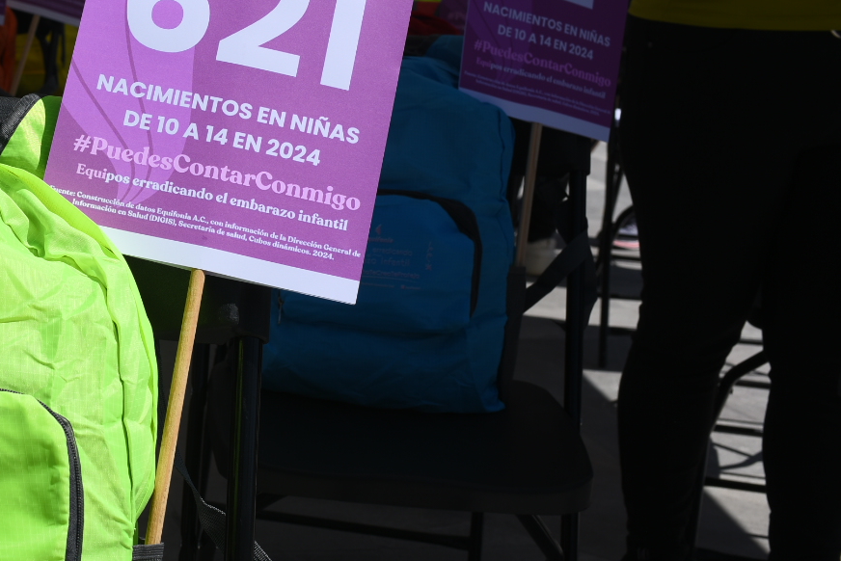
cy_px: 319
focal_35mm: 65
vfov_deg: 20.9
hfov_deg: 29.6
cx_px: 72
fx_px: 1519
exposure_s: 1/400
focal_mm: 35
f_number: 9
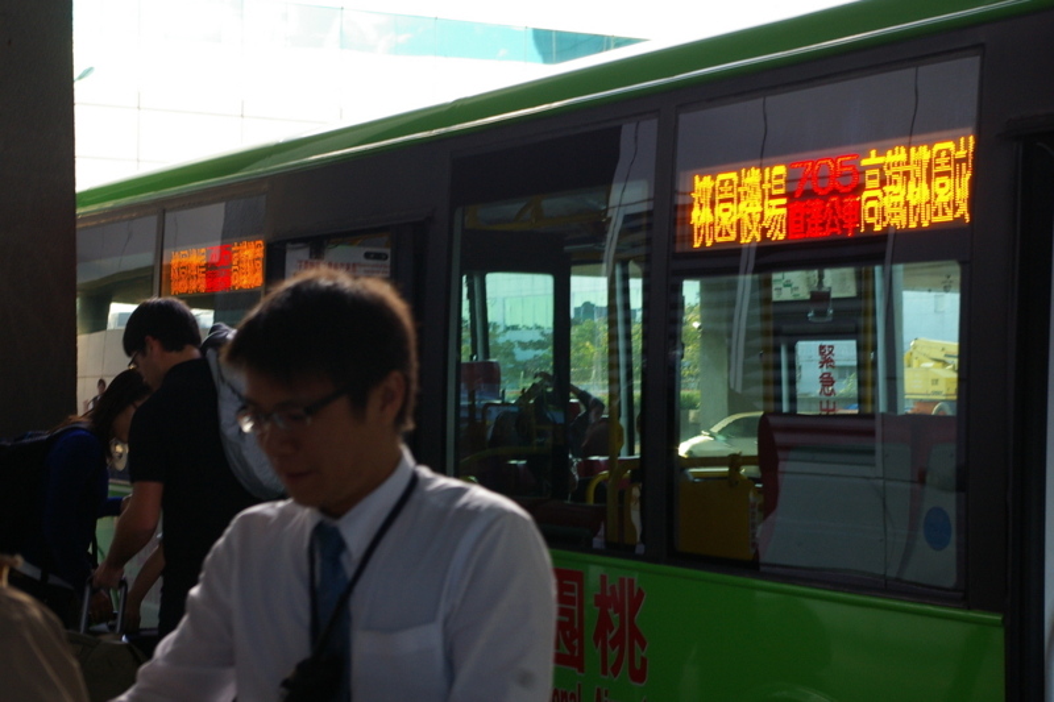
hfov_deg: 27.0
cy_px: 351
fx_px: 2195
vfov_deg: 18.2
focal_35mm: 75
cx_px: 527
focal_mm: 50
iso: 400
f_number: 8
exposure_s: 1/45
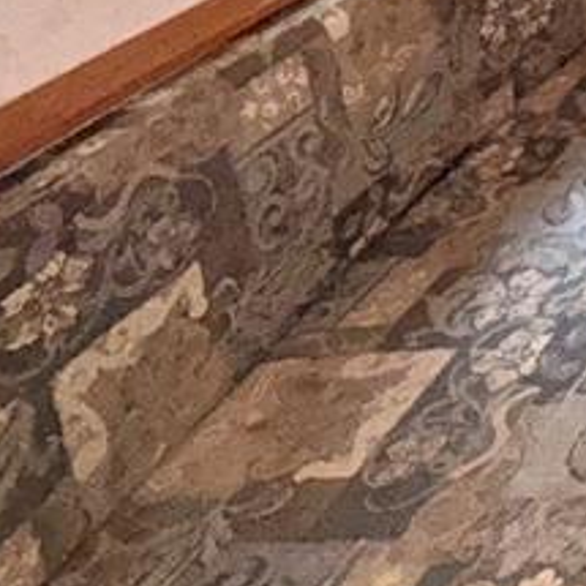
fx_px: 1130
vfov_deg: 24.0
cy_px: -253
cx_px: 1153
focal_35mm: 59
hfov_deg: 18.9
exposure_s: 1/60
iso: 250
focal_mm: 2.22
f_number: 2.2
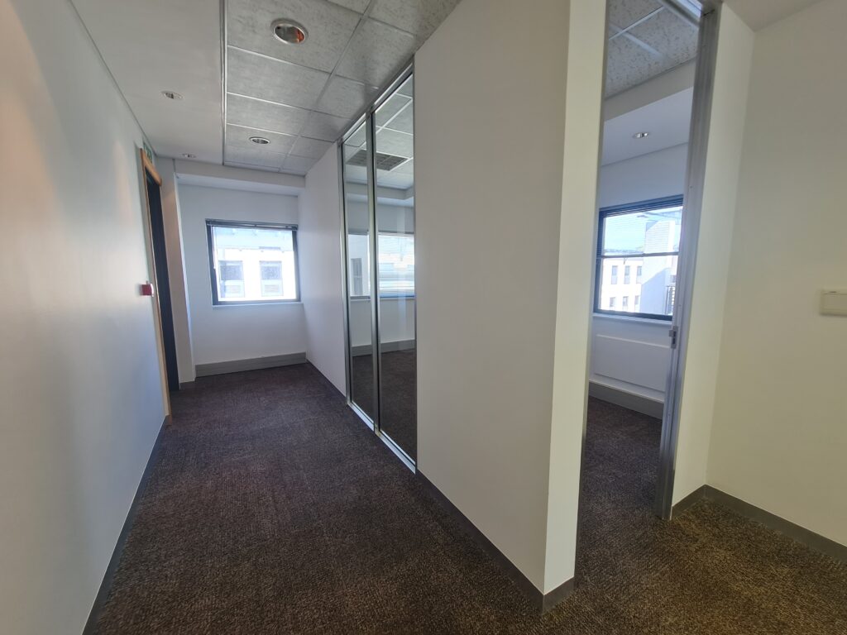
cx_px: 424
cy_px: 318
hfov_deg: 106.2
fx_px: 318
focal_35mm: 13
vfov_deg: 89.9
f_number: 2.2
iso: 64
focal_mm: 2.2
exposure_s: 1/50
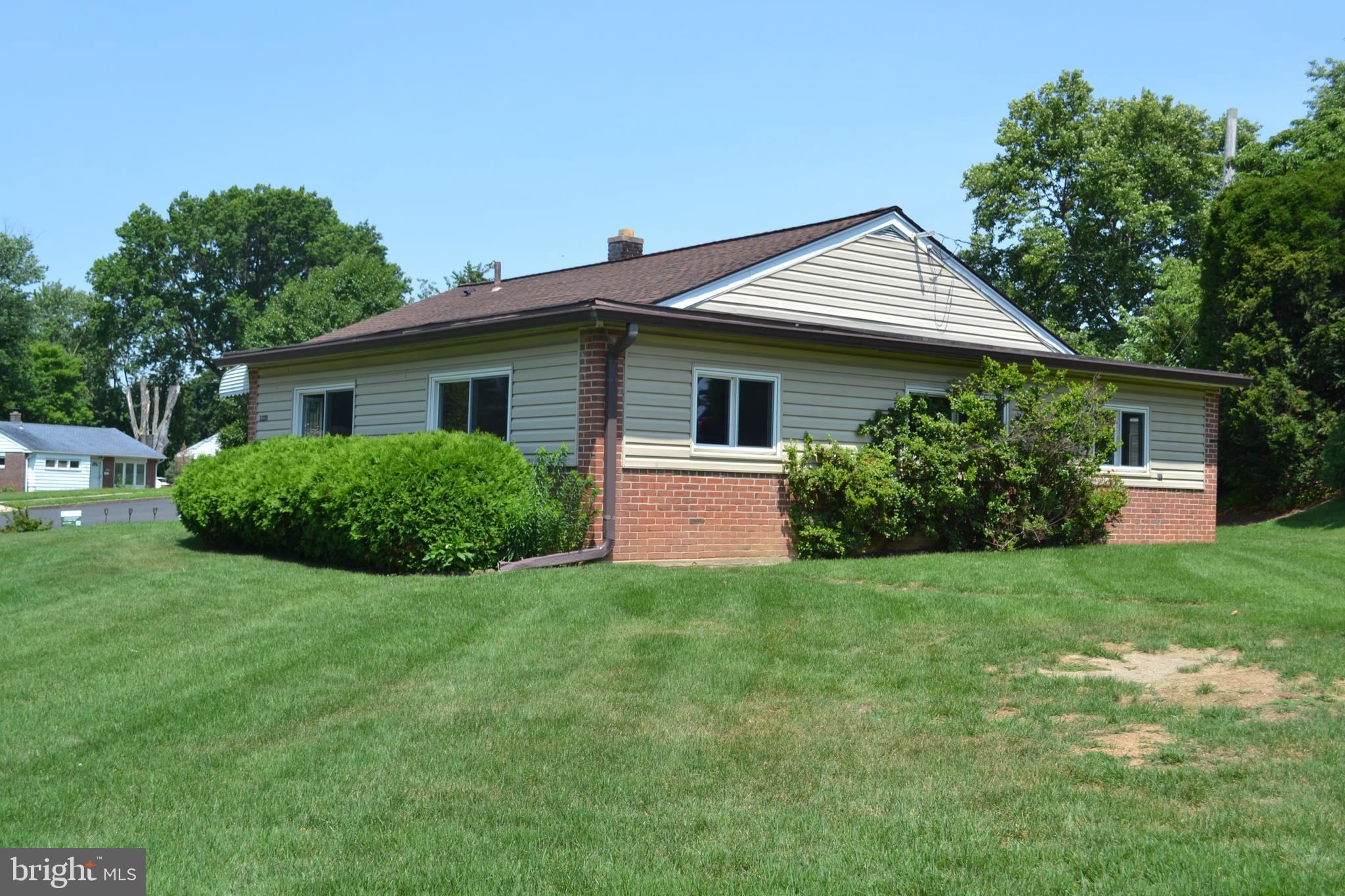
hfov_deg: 49.6
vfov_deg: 34.2
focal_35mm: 39
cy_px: 448
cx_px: 672
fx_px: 1457
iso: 100
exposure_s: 1/250
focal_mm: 26
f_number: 8
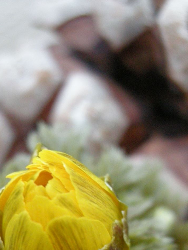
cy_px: 249
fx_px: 536
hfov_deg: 19.8
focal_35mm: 74
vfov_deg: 25.1
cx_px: 66
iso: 400
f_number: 2.7
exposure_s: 1/45.2
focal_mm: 7.5
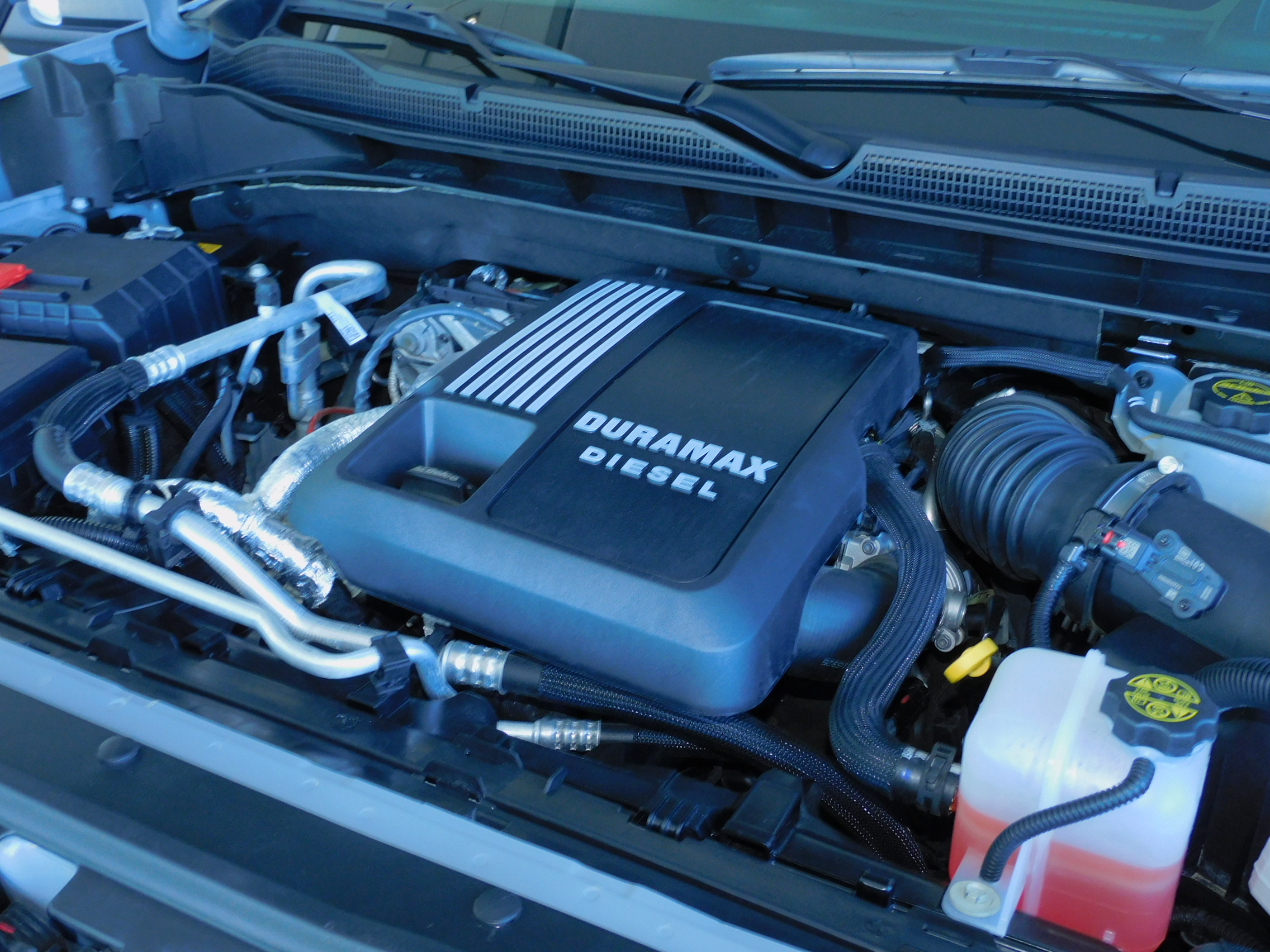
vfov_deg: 40.7
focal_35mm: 35
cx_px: 635
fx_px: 1284
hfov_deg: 52.6
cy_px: 476
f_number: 3.8
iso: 200
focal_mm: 6.3
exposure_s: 1/30
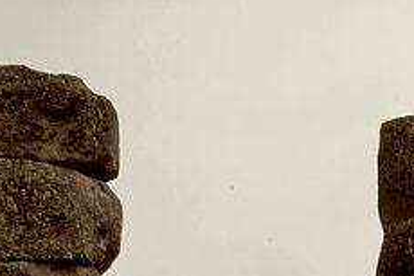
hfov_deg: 7.0
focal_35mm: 292
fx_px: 3355
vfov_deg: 4.7
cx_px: 364
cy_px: 139
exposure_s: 1/200
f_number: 9
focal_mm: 28
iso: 200
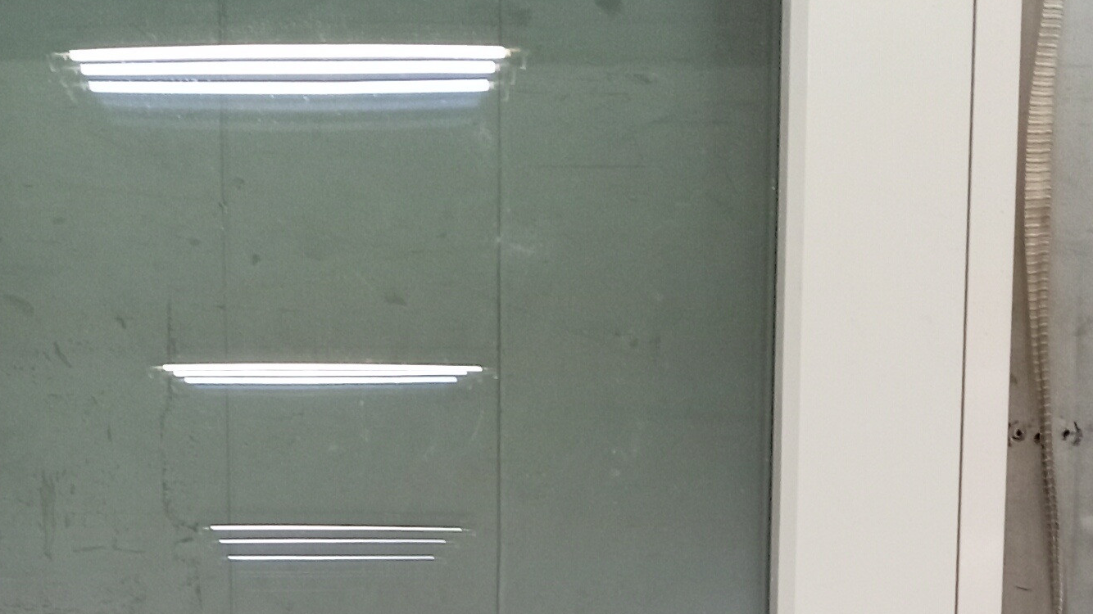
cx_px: 380
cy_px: 1200
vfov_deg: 12.1
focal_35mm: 90
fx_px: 2608
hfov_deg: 23.6
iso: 737
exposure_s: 1/25
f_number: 1.8
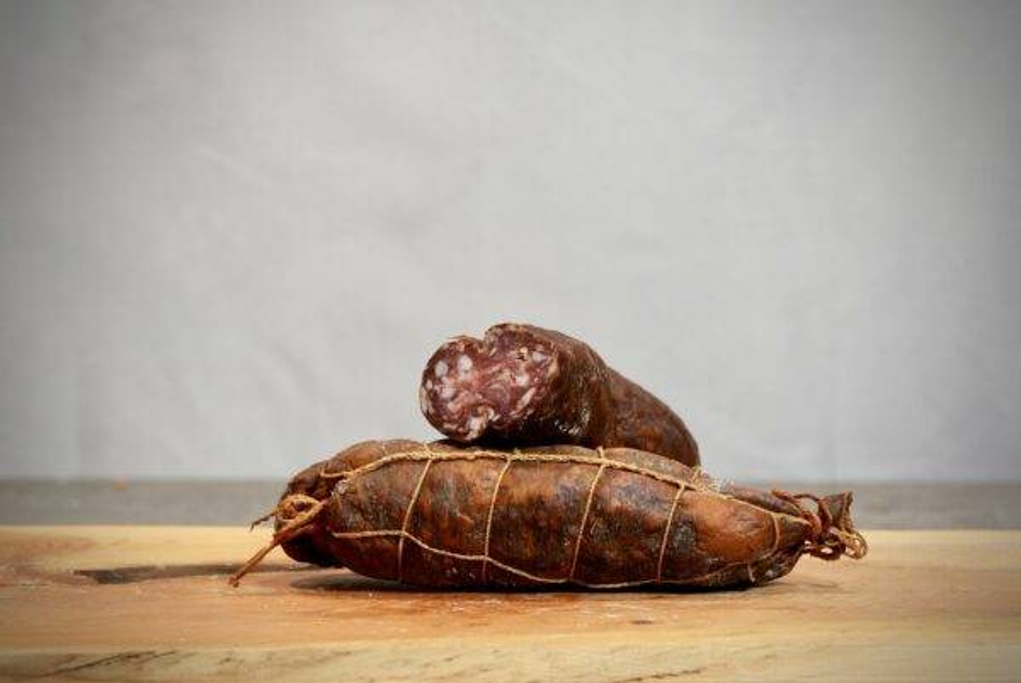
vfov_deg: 7.6
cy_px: 342
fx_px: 5165
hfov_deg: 11.3
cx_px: 510
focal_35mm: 182
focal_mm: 182
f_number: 8
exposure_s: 1/60
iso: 2500
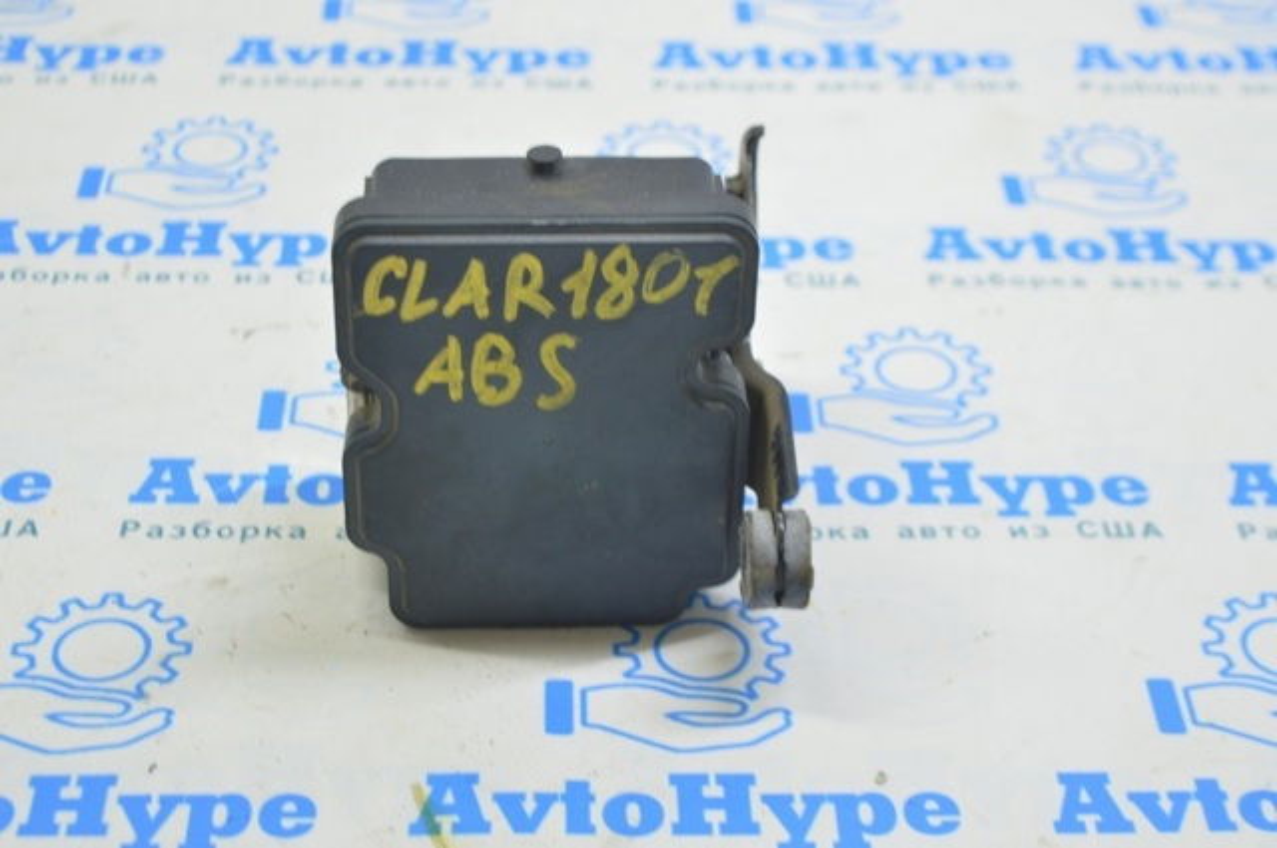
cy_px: 424
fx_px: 2551
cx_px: 638
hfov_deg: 28.1
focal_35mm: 72
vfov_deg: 18.9
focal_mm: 48
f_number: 5.6
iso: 400
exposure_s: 1/15
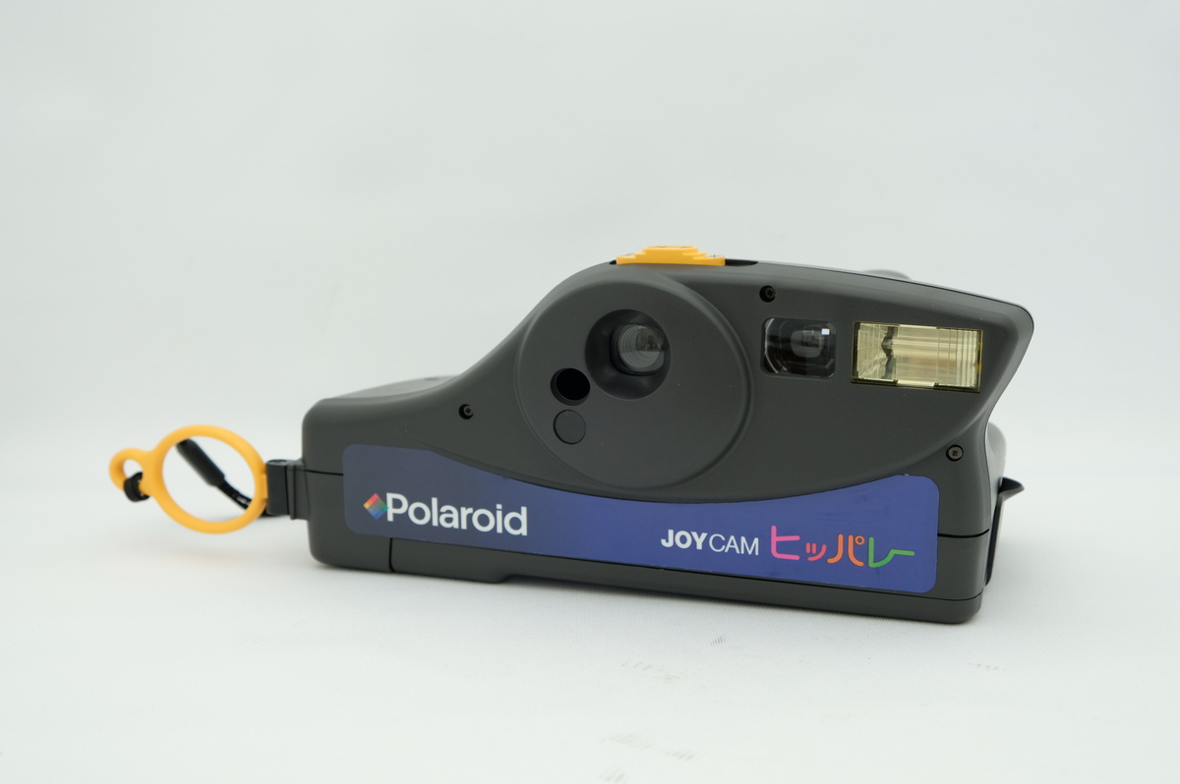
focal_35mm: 56
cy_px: 392
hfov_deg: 35.7
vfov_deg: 24.2
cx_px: 590
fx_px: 1834
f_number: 8
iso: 200
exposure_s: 1/125
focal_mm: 37.4
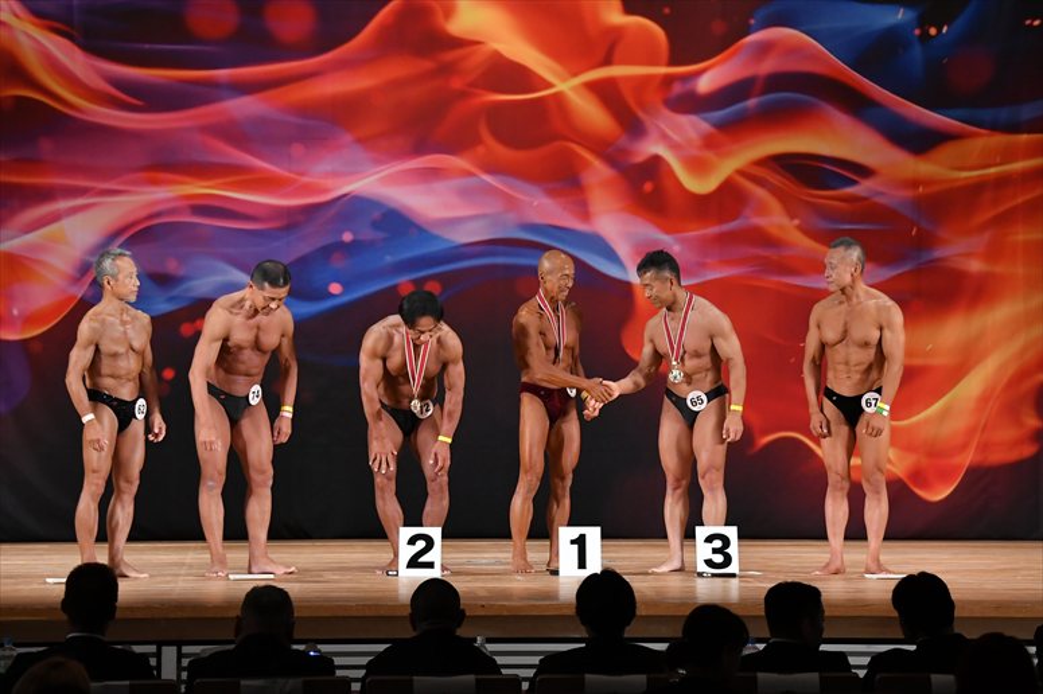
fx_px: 3996
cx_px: 522
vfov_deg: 9.9
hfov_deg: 14.9
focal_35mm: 138
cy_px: 347
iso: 3200
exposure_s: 1/400
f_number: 5.6
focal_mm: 92
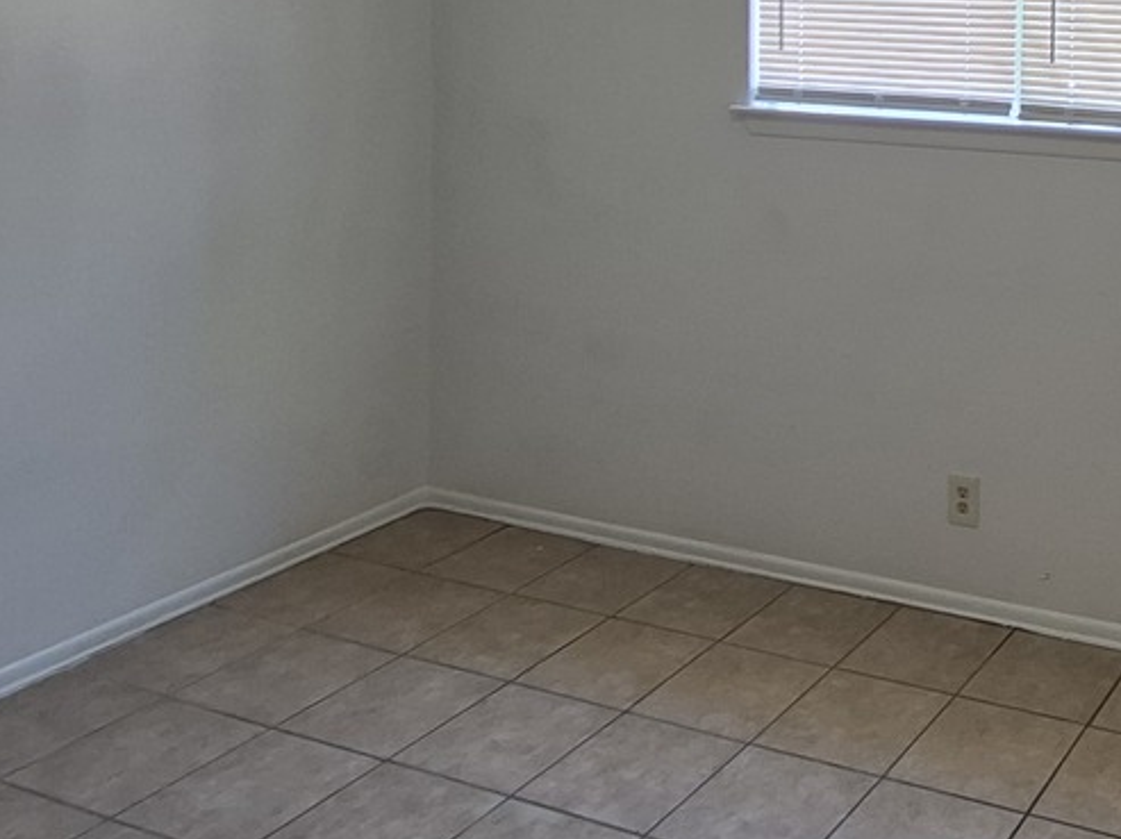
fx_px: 1230
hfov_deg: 41.4
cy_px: 16
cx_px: 1164
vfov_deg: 34.5
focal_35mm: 38
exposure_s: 1/60
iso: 80
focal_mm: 1.74
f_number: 2.2
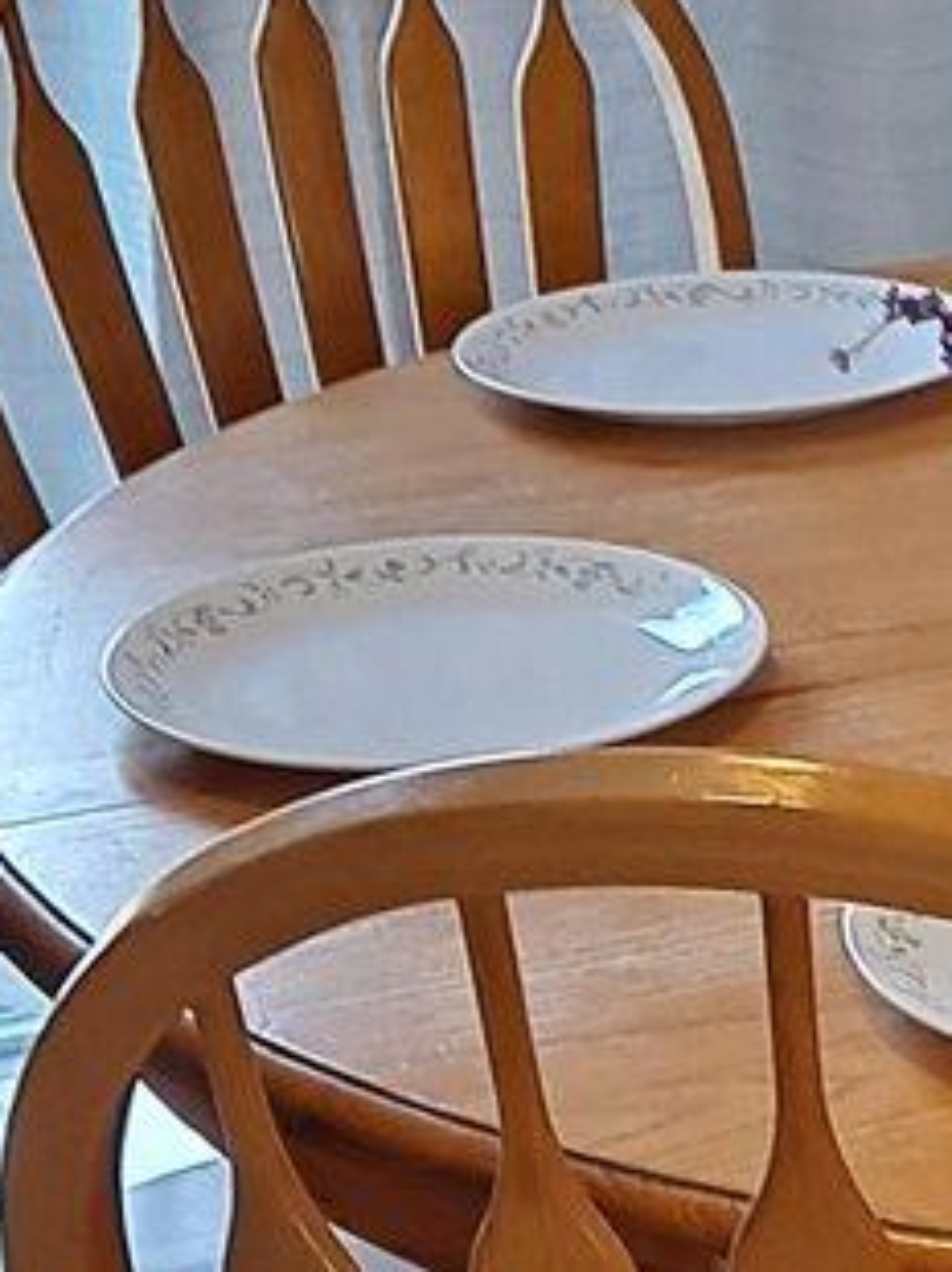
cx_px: 1387
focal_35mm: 124
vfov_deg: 15.9
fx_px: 4553
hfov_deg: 11.5
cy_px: 603
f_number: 2
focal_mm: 4.6
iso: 64
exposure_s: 1/50
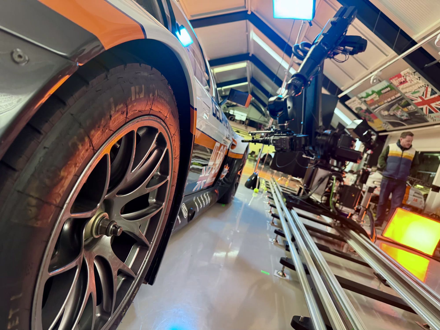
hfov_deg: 71.6
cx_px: 220
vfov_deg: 56.8
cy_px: 165
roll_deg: -17.6
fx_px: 305
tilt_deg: -5.0
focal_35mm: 24
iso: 640
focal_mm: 6.76
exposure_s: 1/60
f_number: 1.78
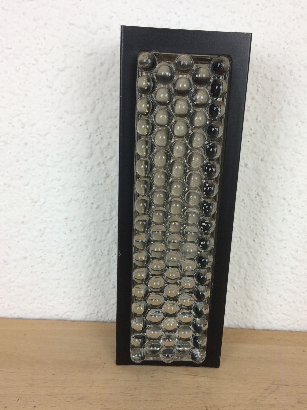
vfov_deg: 54.0
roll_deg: -2.8
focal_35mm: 34
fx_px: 402
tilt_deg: -15.9
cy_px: 204
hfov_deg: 41.7
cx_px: 173
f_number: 2.2
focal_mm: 4.15
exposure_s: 1/50
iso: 40
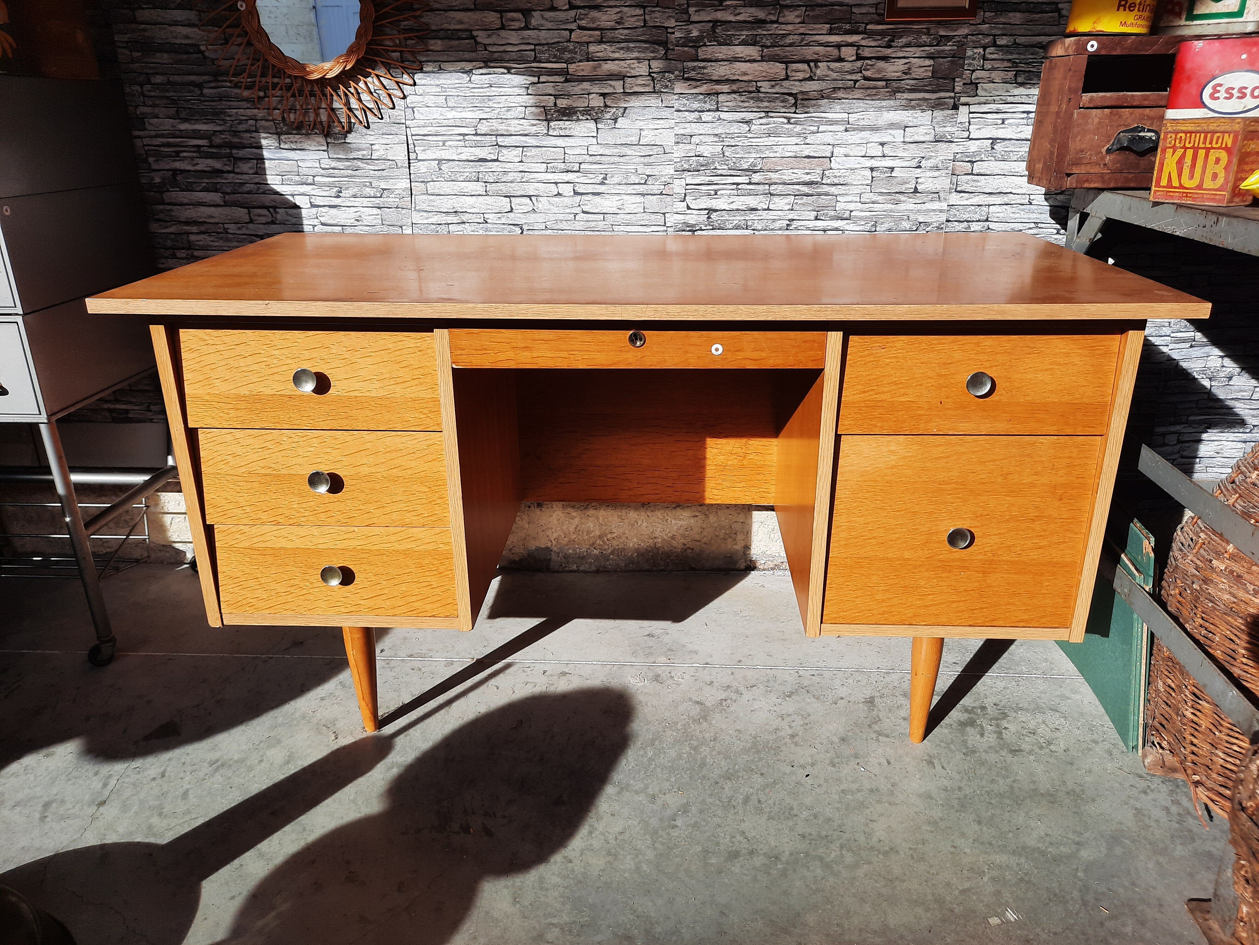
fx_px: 909
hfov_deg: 69.4
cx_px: 630
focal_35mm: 25
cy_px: 472
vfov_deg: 54.9
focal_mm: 4.6
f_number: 2
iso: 32
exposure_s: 1/917
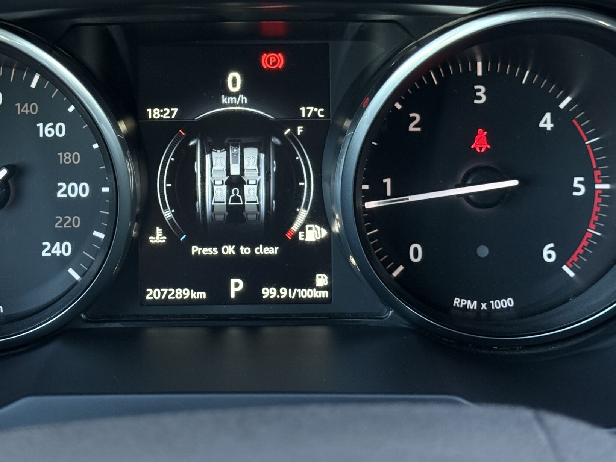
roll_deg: +0.2
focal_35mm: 75
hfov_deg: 25.9
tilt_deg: -19.2
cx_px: 234
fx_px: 1335
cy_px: 144
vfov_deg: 19.6
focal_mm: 6.76
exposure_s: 1/100
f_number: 1.78
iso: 250
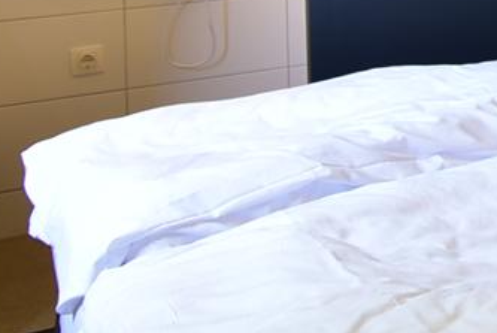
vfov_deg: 17.3
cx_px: 861
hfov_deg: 20.8
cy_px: -155
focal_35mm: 72
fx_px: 995
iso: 100
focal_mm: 10
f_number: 4.5
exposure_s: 1/5
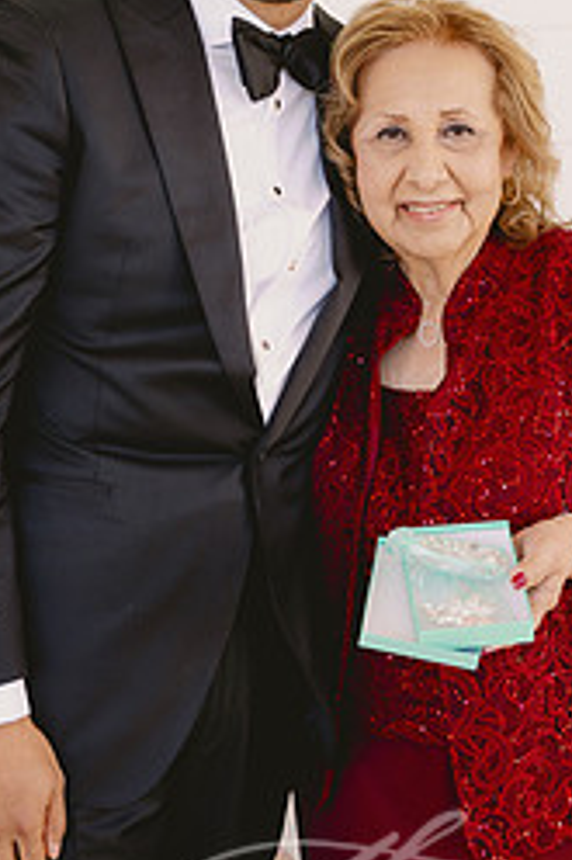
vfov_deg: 24.3
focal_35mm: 83
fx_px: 1981
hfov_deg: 16.4
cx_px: 364
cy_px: 274
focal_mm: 45.7
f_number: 3.2
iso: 320
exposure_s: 1/250
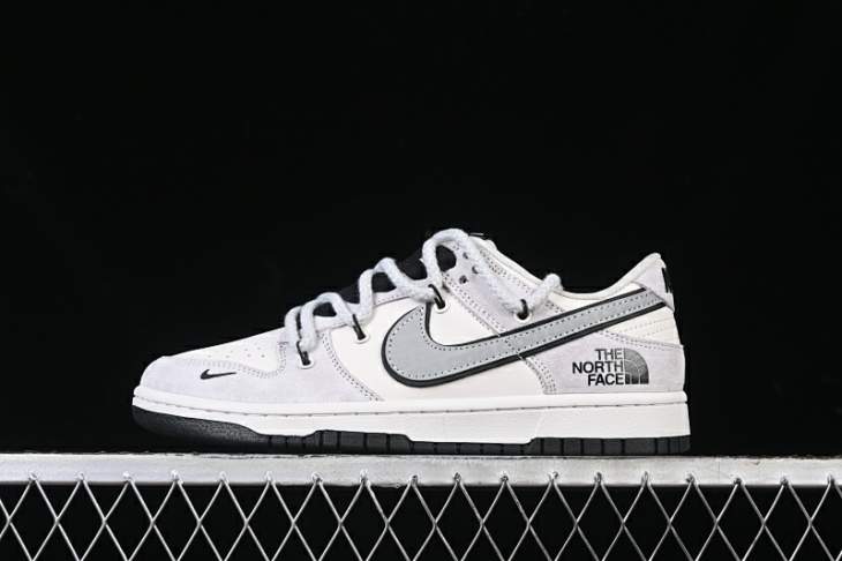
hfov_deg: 27.0
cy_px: 280
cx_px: 421
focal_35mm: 75
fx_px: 1753
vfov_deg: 18.2
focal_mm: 50
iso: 160
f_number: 7.1
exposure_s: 1/80
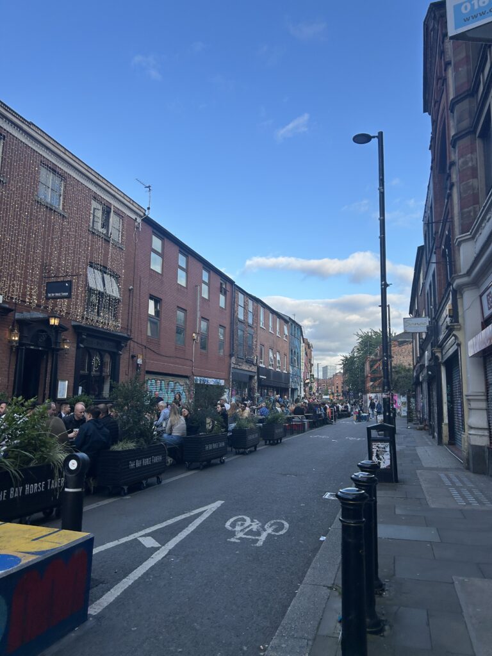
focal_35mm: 26
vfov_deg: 67.3
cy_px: 328
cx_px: 246
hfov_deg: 53.1
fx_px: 493
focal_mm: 5.7
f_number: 1.5
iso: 50
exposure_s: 1/1266
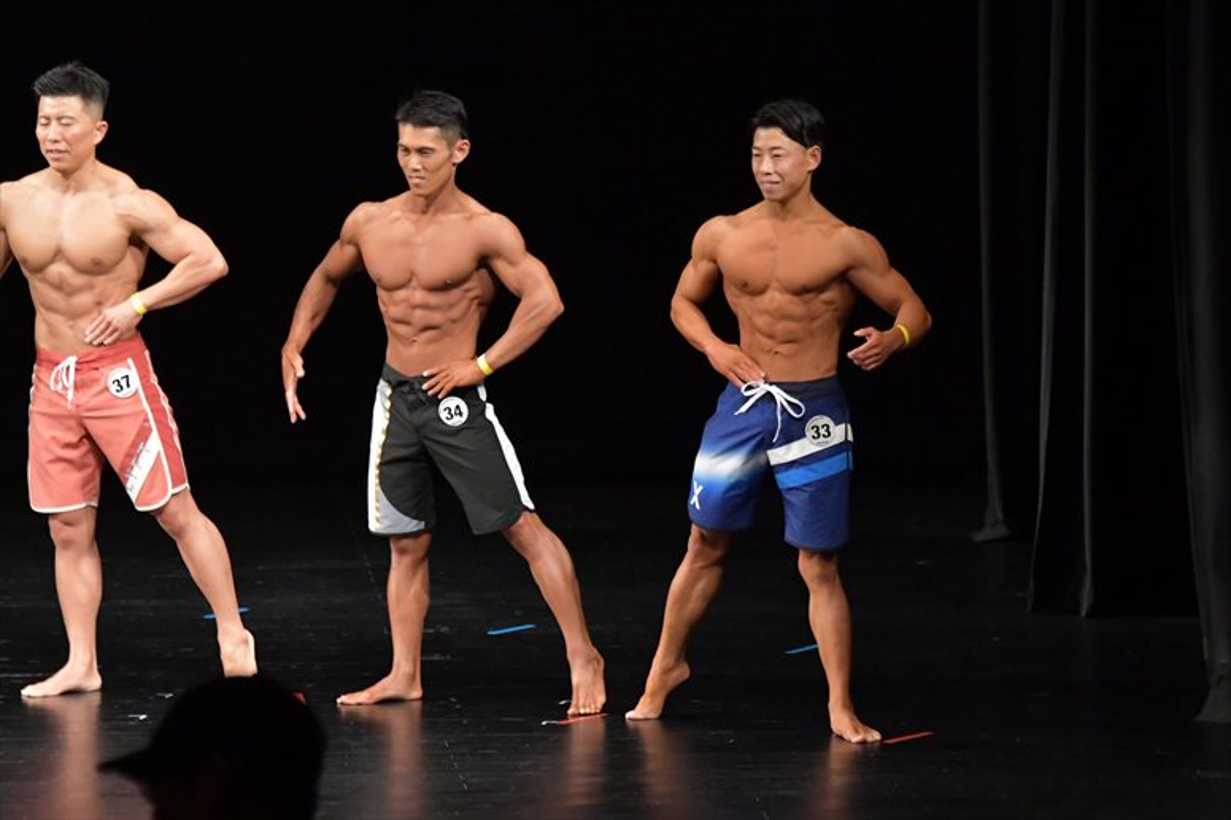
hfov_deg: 7.6
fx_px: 9228
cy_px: 410
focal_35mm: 270
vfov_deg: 5.1
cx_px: 616
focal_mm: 180
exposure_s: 1/400
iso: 6400
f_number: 5.6
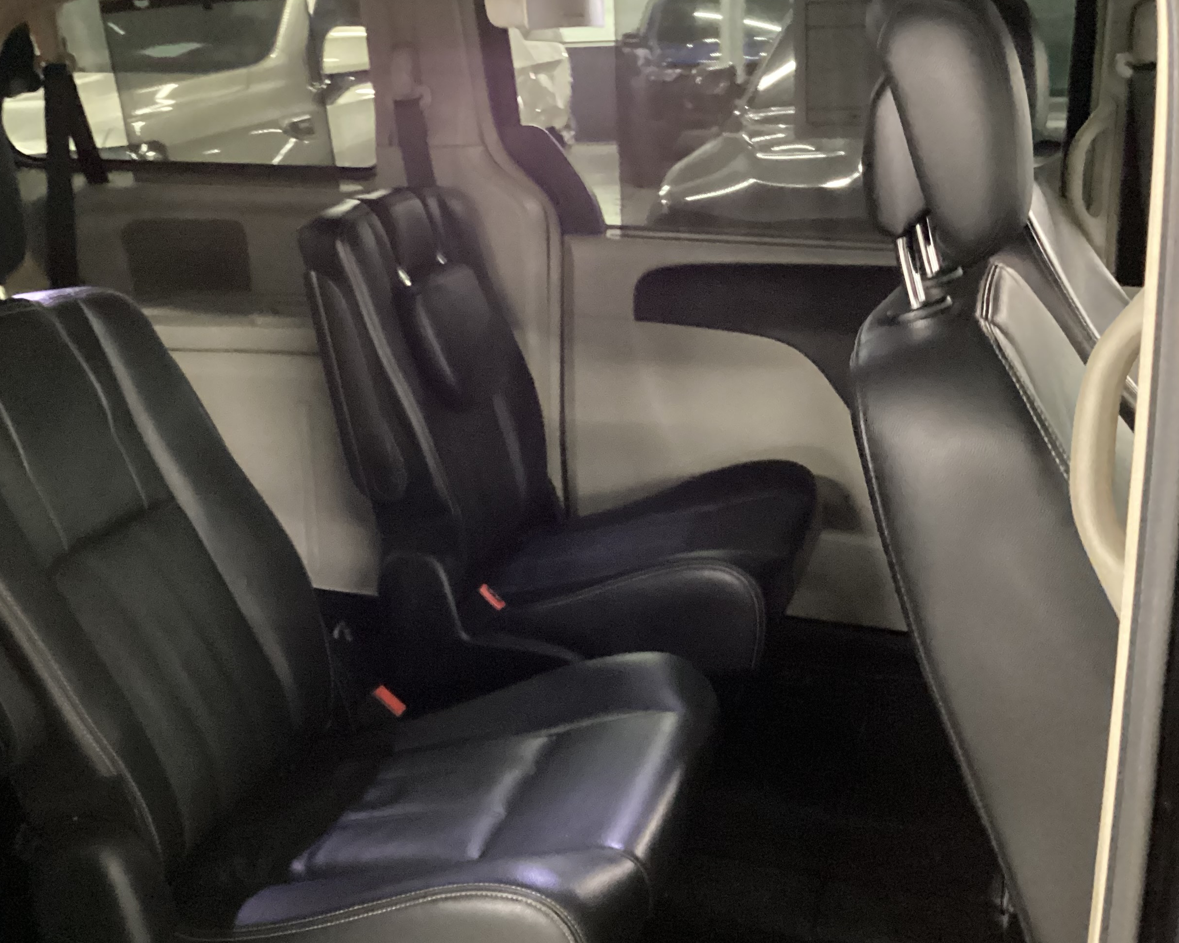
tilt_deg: -23.3
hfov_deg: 44.7
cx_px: 522
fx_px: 1431
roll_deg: +1.6
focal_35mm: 41
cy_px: 556
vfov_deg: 36.4
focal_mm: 3.3
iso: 800
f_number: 2.4
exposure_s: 1/17
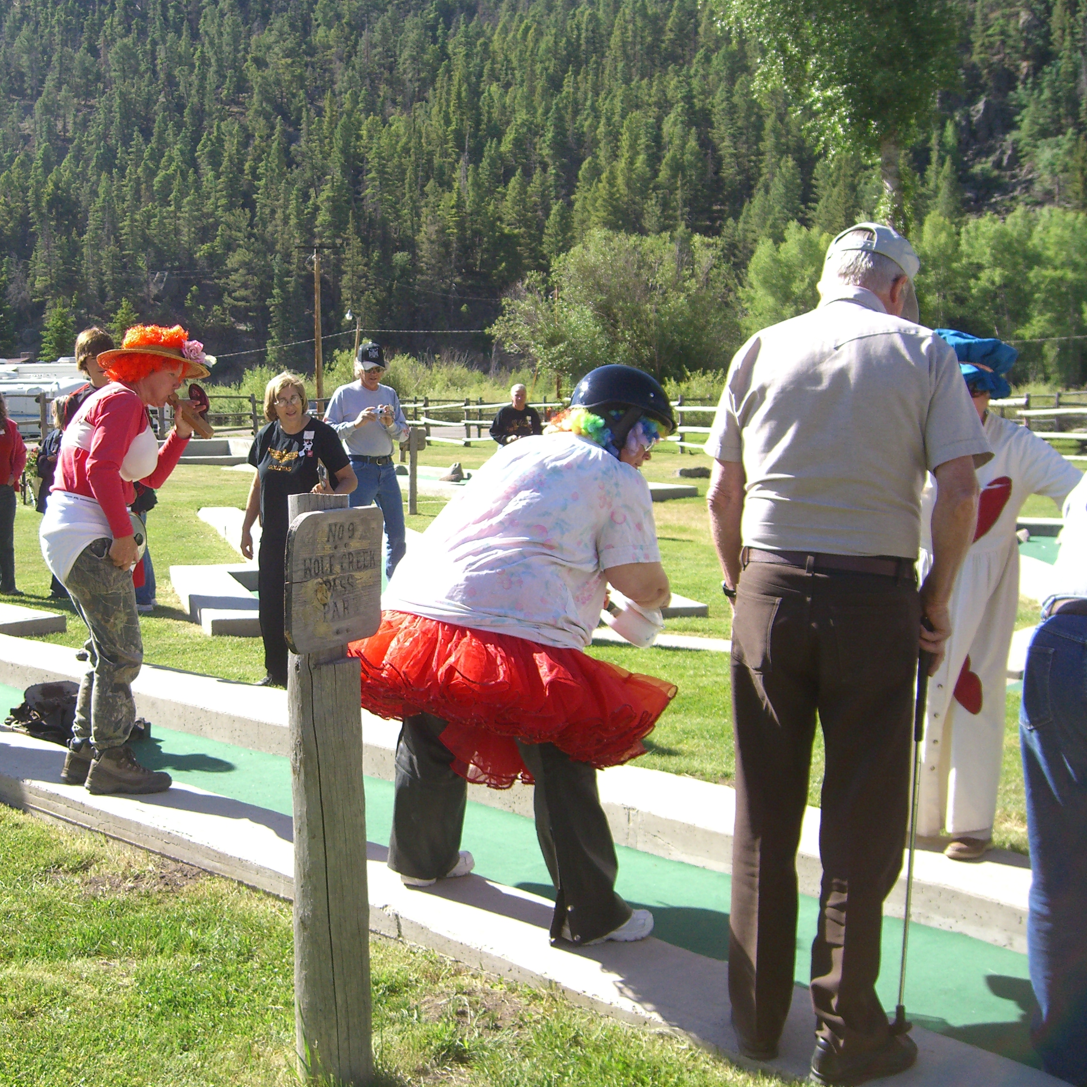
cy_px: 544
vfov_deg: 37.6
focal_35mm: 45
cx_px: 378
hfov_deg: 37.2
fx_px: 1599
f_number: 2.8
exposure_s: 1/1000
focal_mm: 7.9
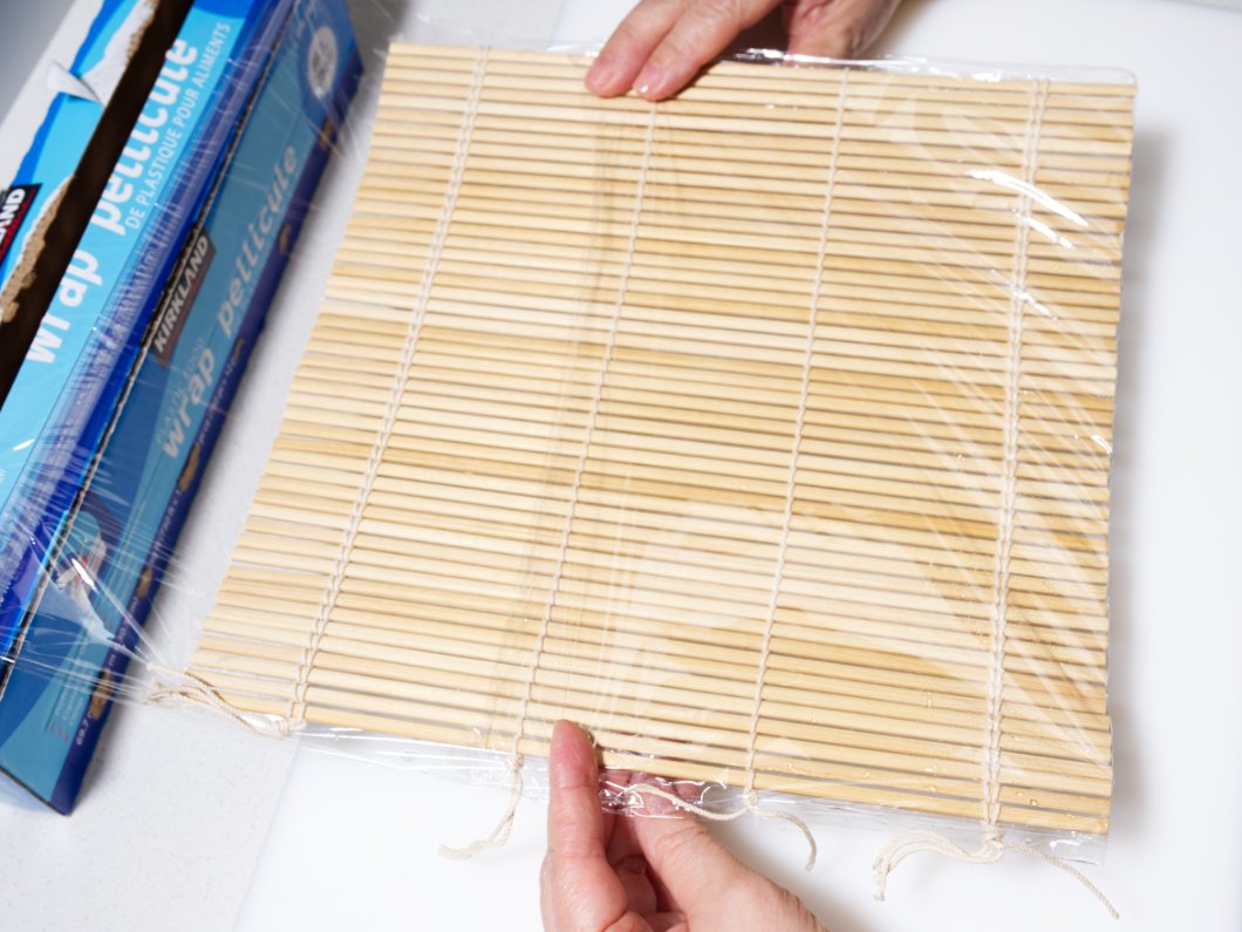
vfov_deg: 38.1
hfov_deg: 49.5
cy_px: 467
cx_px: 591
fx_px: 1347
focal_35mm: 38
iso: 100
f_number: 8
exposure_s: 1/100
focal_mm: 34.5
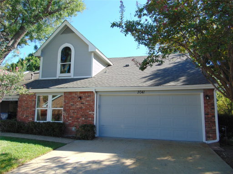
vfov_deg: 54.9
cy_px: 87
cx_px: 116
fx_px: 168
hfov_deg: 69.4
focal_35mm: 25
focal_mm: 4.5
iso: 80
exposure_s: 1/400
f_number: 3
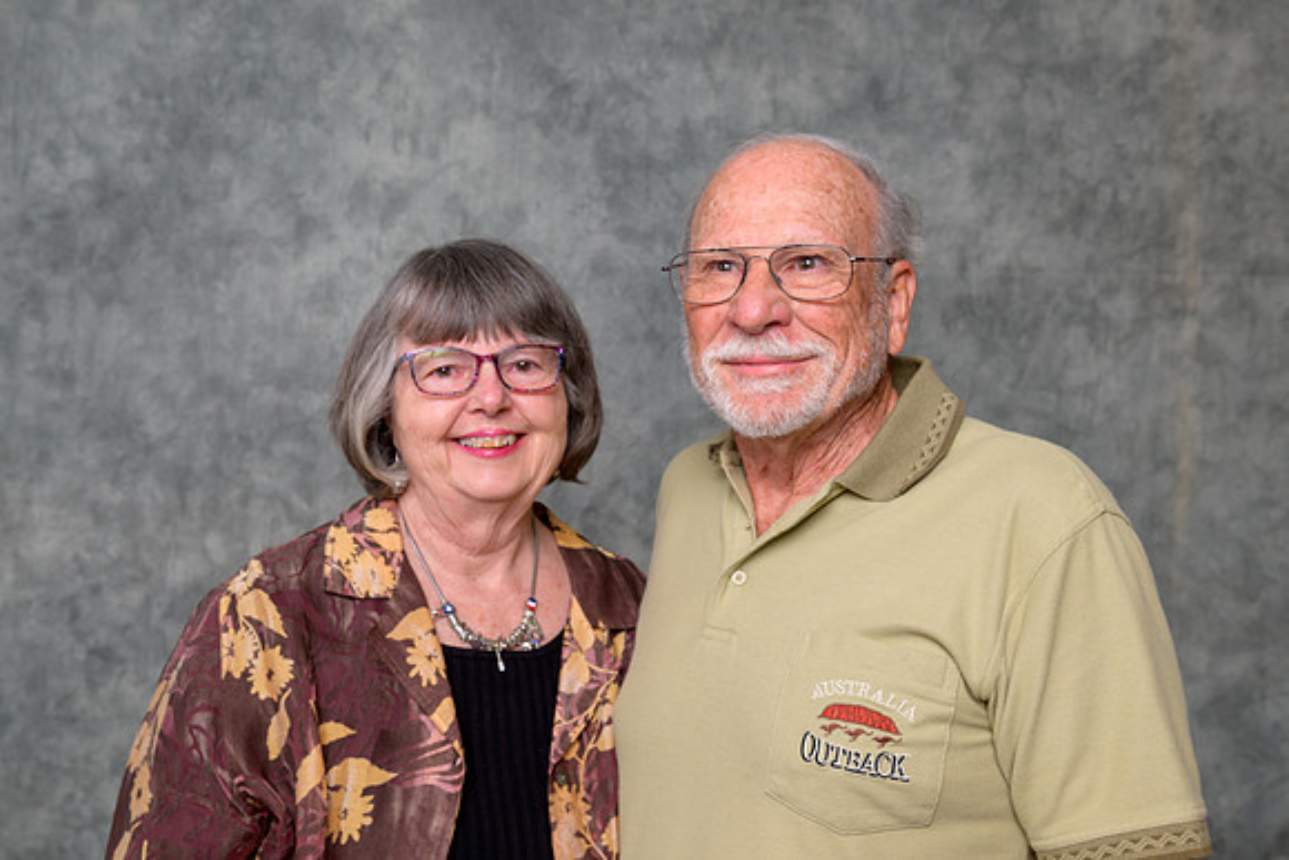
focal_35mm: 39
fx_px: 1393
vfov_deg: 34.3
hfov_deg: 49.7
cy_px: 420
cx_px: 629
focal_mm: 38
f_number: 10
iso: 400
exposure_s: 1/125
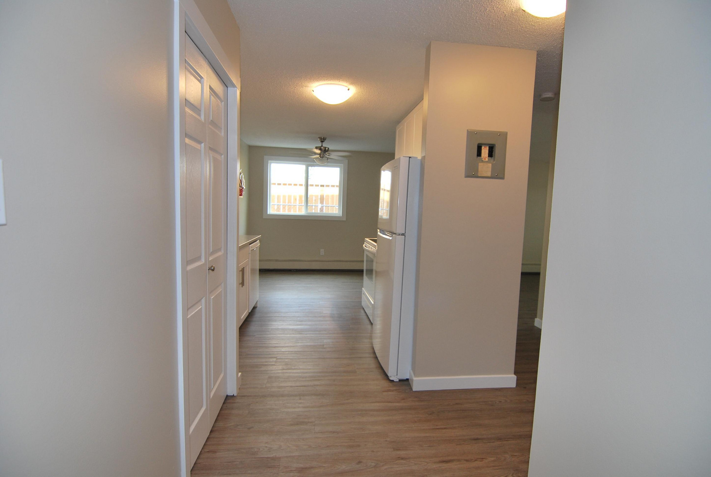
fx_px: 327
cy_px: 238
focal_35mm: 16
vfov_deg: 72.3
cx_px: 356
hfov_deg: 94.9
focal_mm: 11
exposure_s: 1/80
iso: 200
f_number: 4.5
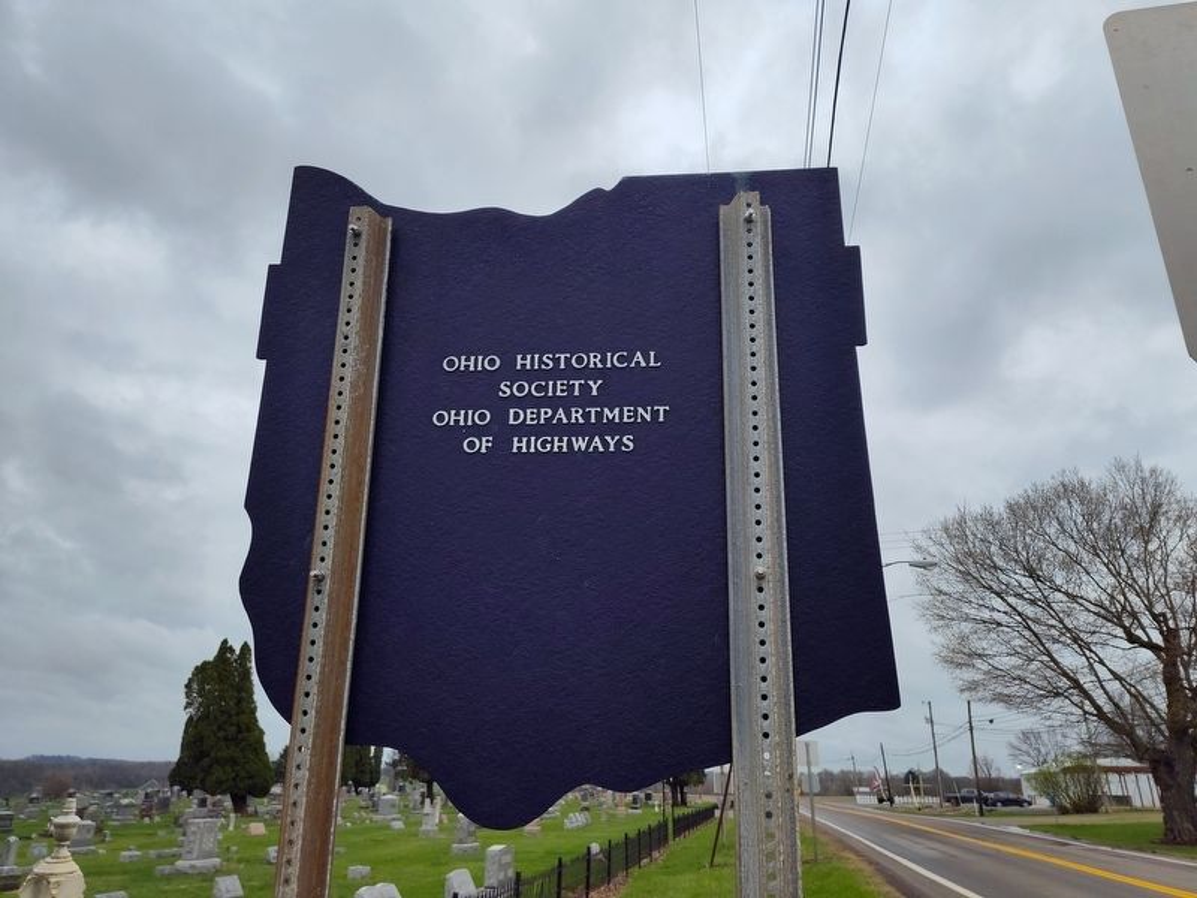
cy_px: 449
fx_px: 795
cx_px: 598
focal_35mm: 23
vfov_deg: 58.9
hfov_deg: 73.9
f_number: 1.8
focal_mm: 5.56
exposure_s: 1/1208
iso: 100
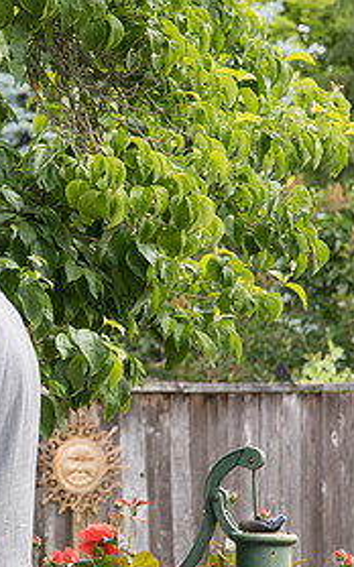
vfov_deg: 12.1
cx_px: -206
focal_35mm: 173
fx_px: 2675
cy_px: 325
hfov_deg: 7.4
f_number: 5
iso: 400
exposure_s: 1/500
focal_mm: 70
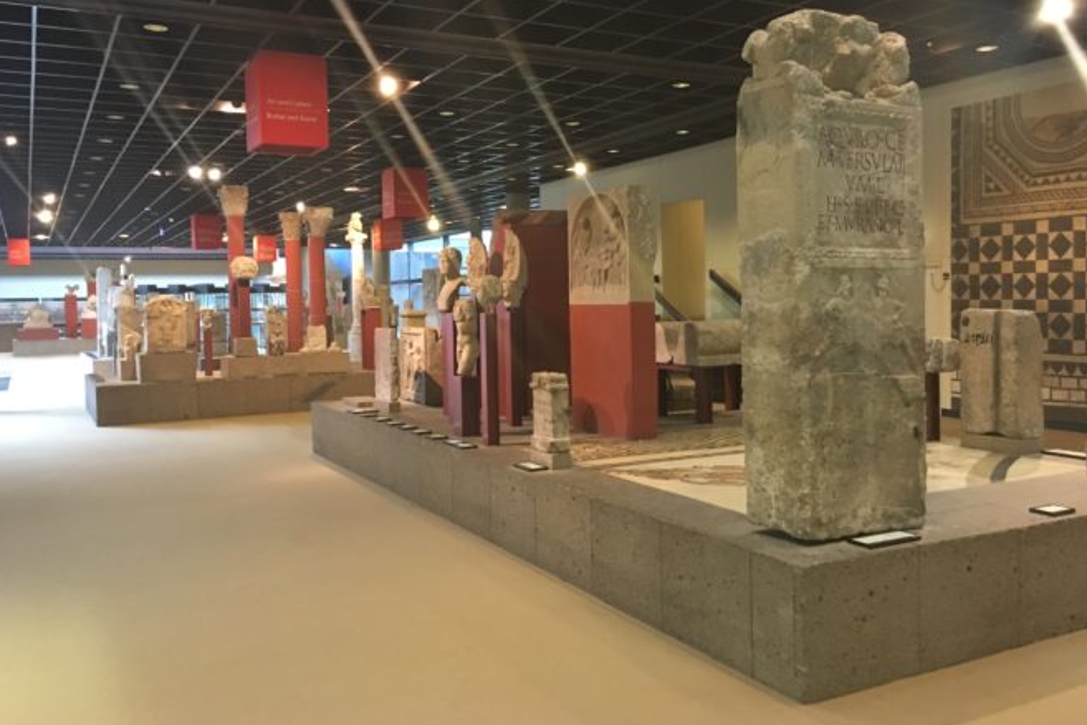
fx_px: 936
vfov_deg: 42.3
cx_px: 535
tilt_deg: -2.9
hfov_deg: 60.3
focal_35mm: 31
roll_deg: +0.3
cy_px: 334
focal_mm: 4.15
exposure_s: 1/17
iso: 200
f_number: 2.2
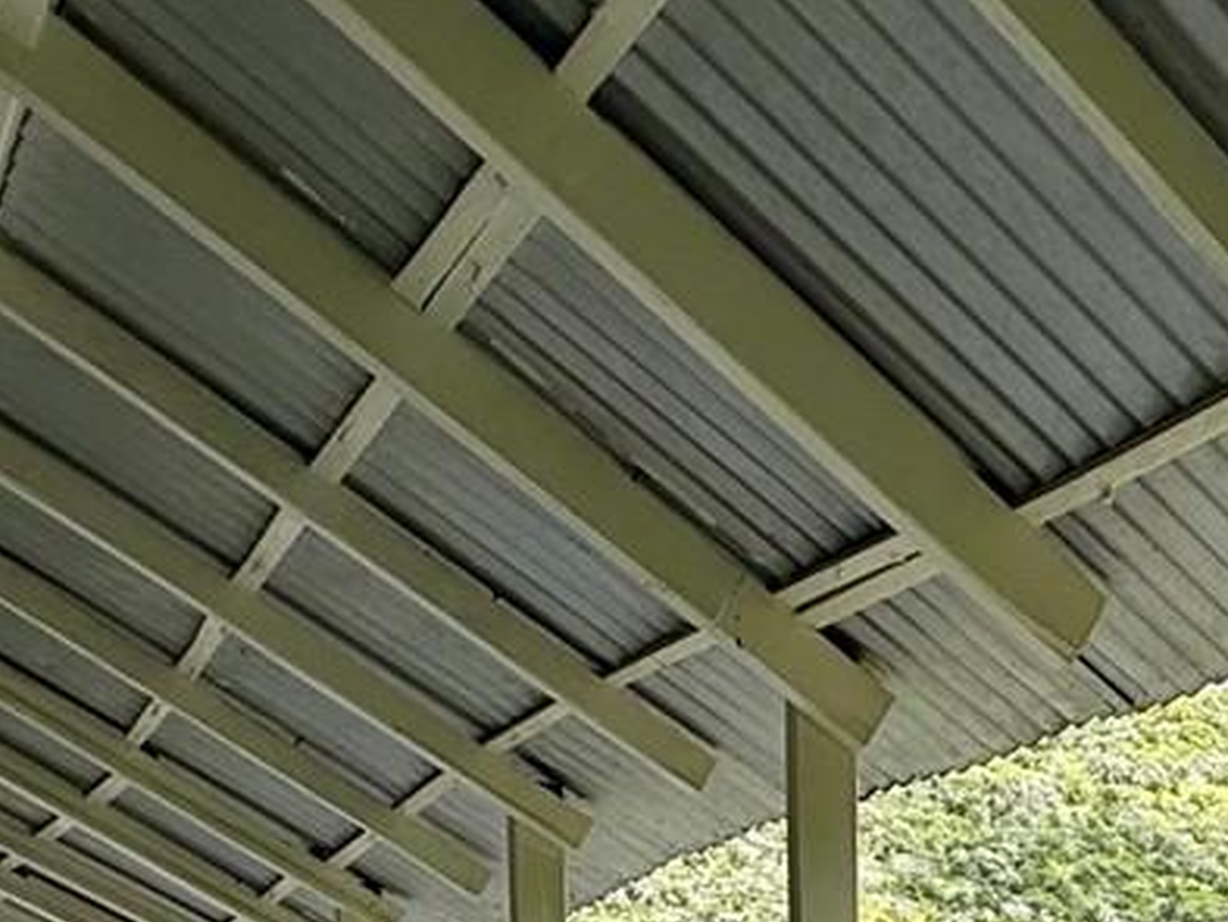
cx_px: 1540
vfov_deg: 21.3
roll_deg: -0.7
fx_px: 2023
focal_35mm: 57
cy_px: 1416
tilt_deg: -3.2
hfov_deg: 28.5
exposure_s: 1/619
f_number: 2.2
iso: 64
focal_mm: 2.22
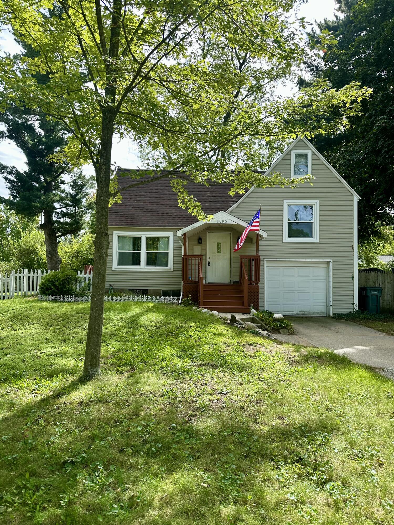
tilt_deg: +2.8
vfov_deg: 71.6
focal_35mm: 24
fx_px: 364
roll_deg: -1.4
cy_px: 262
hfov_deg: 56.8
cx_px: 197
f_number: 1.78
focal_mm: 6.86
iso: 80
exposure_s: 1/1321
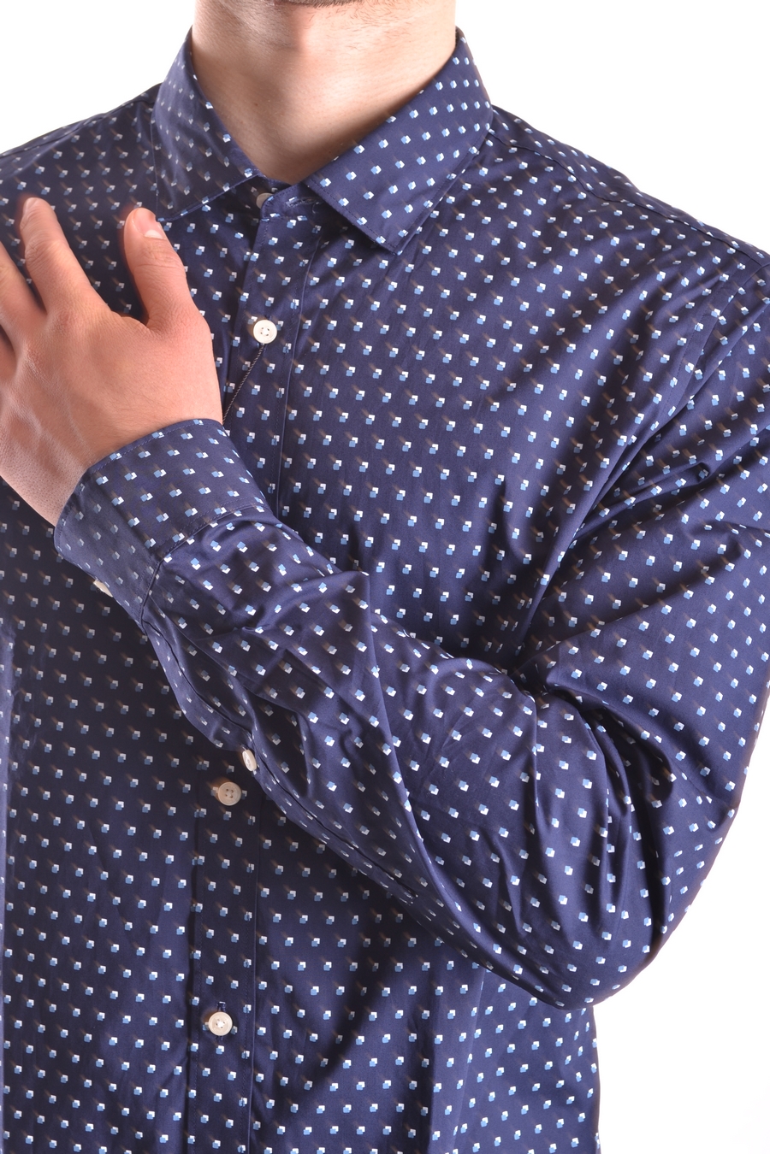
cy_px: 577
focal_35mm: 68
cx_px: 385
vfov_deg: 29.9
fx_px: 2165
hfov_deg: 20.2
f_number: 8
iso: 100
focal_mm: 45
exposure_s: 1/20
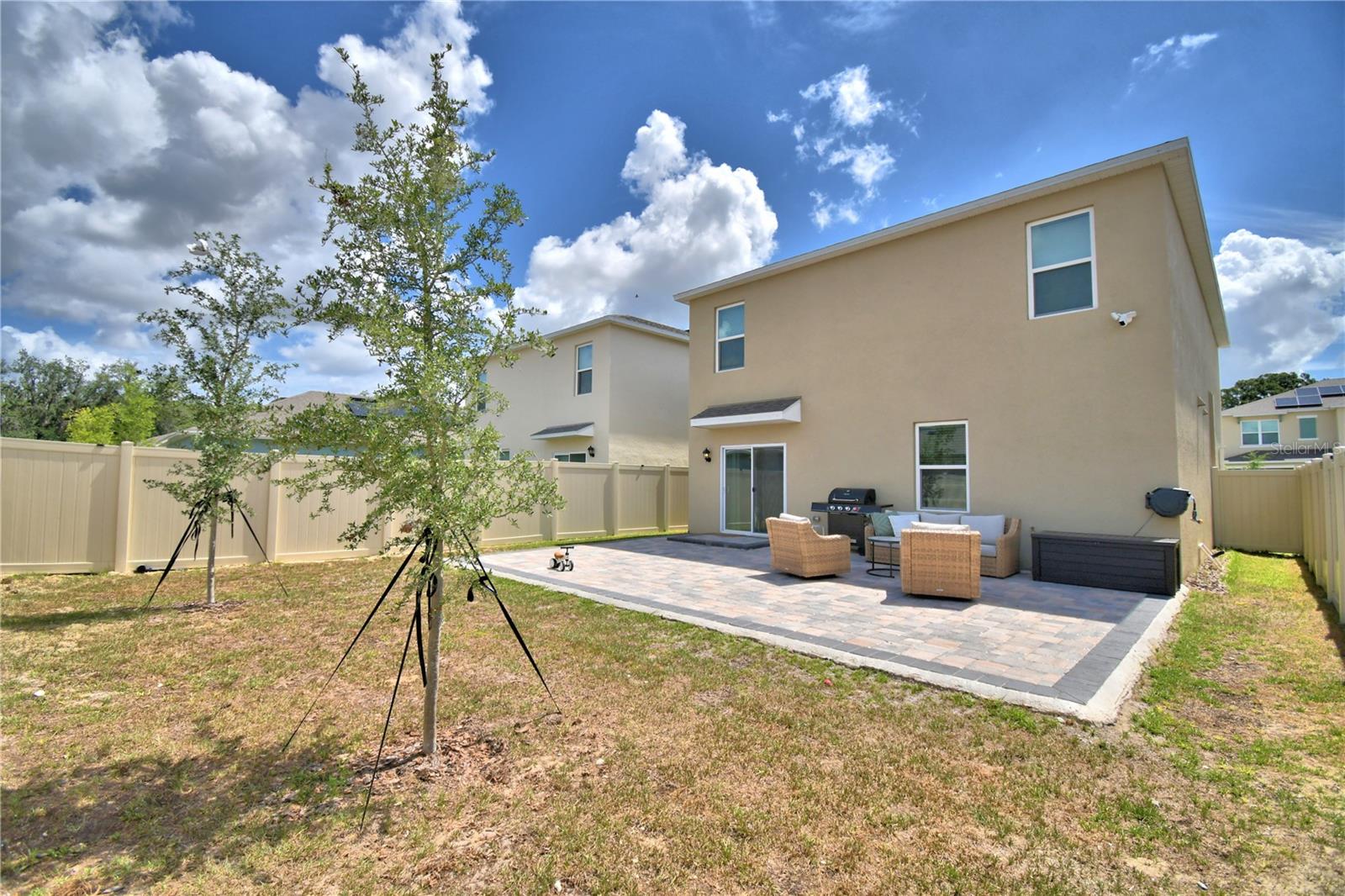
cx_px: 672
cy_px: 448
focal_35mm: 15
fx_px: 560
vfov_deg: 77.3
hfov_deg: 100.4
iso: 100
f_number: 4.5
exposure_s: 1/2000
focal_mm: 10
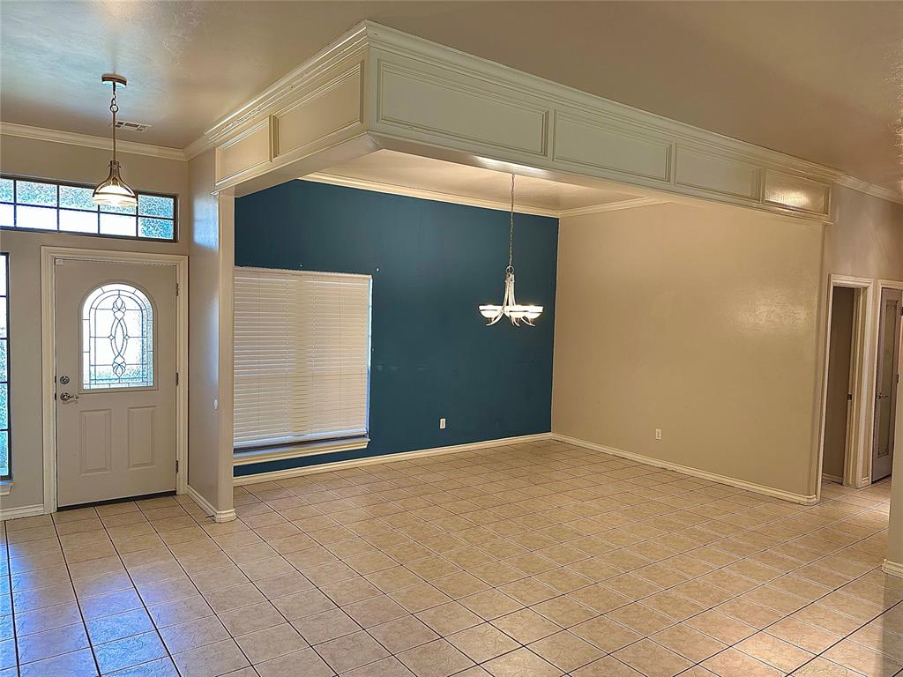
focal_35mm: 24
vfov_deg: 56.8
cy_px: 338
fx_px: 626
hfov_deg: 71.6
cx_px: 452
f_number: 1.78
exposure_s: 1/120
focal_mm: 6.86
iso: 200
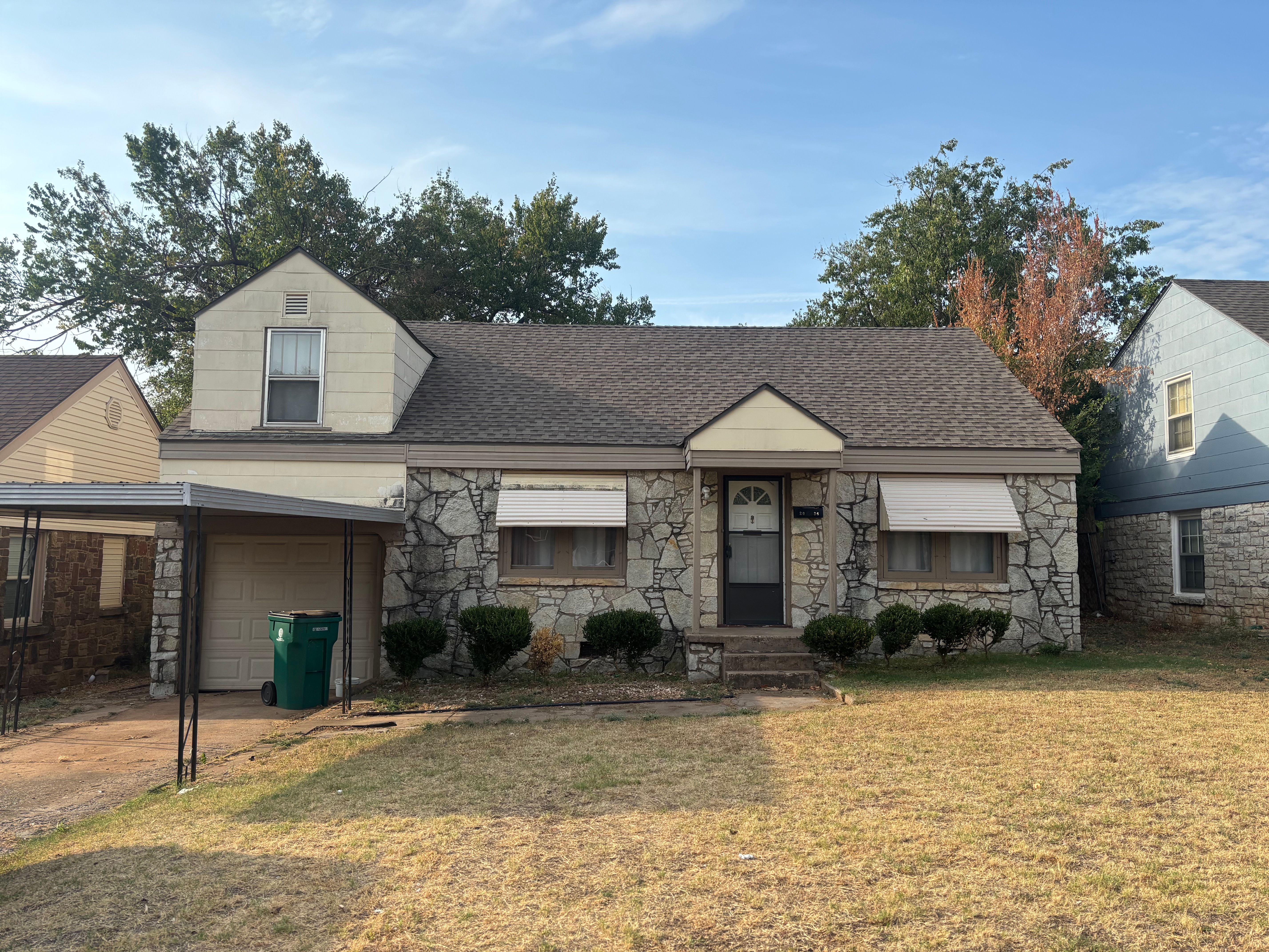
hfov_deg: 67.3
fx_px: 953
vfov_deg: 53.1
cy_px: 476
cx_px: 634
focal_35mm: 26
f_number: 1.6
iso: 50
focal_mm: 5.96
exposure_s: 1/2024
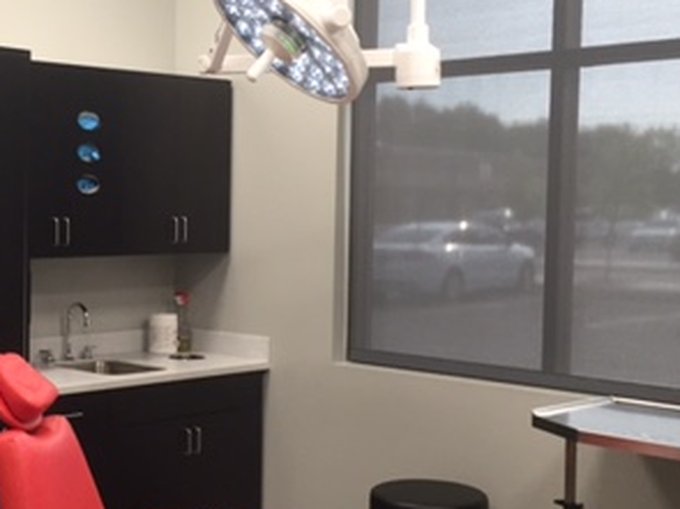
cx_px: 159
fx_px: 1237
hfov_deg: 30.2
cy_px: 281
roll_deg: -0.5
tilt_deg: -4.1
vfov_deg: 23.3
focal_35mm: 63
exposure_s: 1/30
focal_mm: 4.15
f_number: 2.2
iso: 50
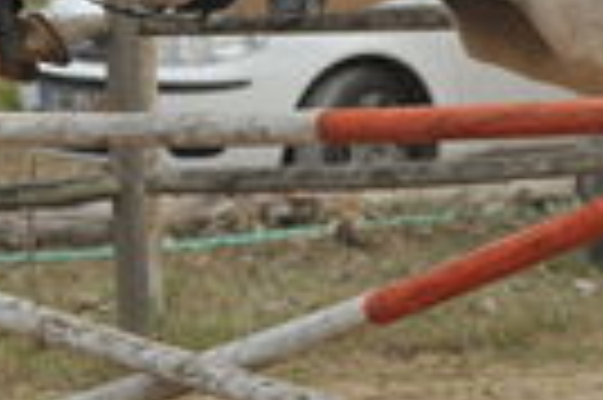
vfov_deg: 1.5
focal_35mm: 908
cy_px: -110
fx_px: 15190
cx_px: 364
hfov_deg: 2.3
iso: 500
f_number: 4
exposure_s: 1/800
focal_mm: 180
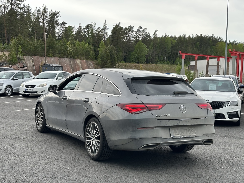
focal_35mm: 48
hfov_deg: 39.7
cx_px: 122
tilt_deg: -2.2
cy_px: 92
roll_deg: -1.6
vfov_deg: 30.3
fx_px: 338
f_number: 1.78
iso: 64
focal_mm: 6.86
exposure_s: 1/532
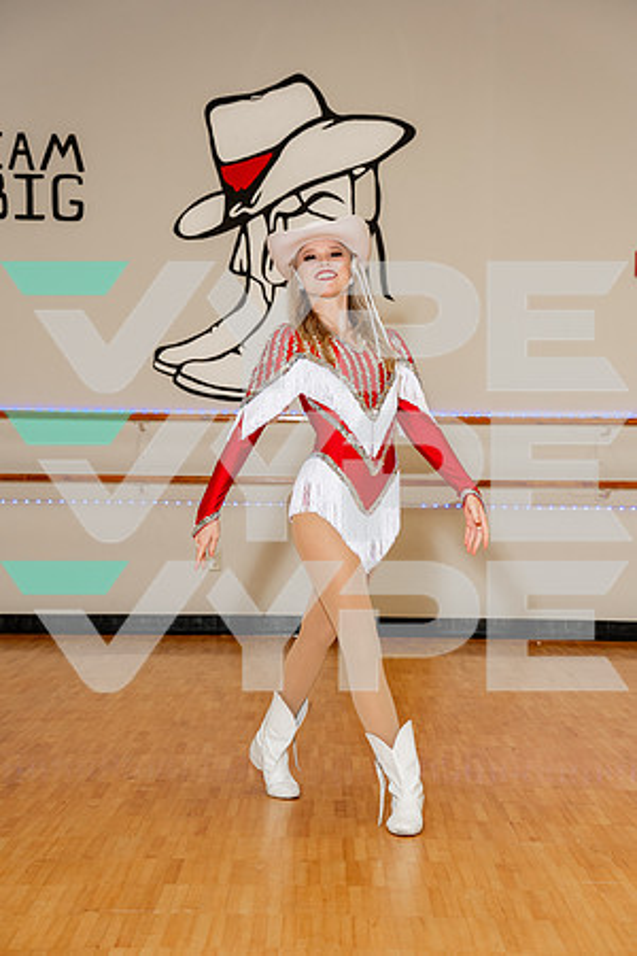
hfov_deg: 21.6
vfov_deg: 31.9
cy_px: 478
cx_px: 318
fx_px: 1672
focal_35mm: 63
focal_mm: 63
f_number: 5.6
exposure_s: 1/250
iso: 2000
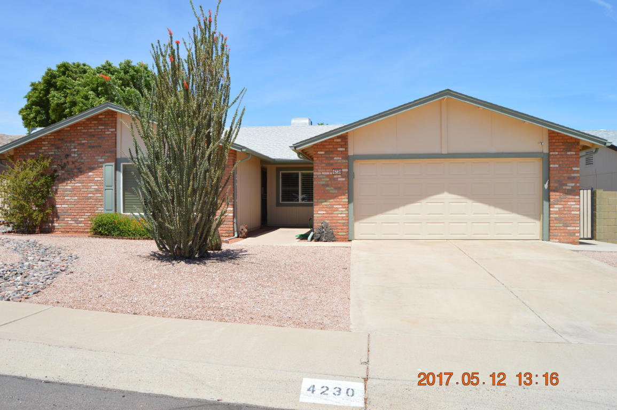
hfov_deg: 67.4
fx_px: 462
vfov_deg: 47.9
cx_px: 308
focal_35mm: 27
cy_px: 205
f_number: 8
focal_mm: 18
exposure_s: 1/250
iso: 100
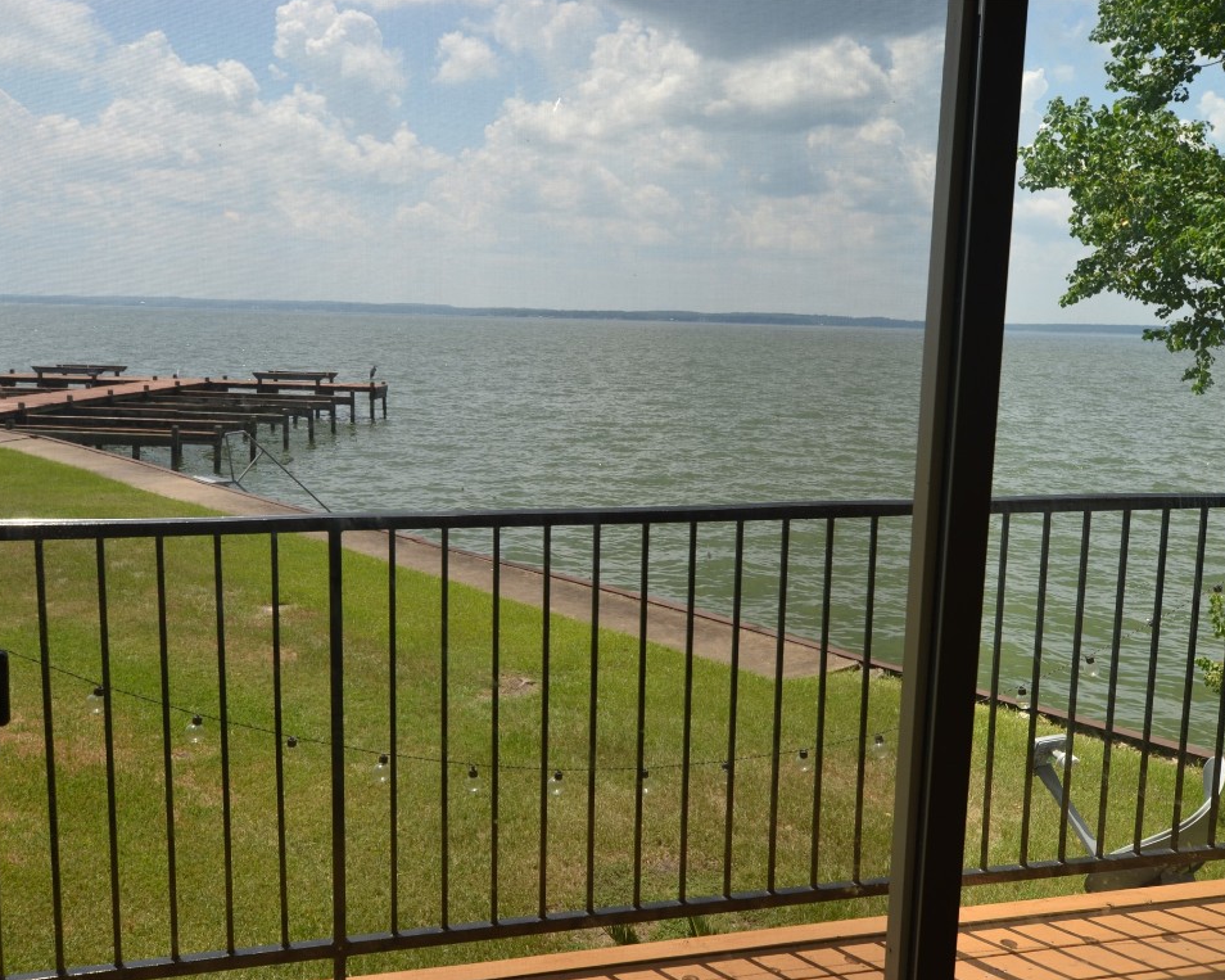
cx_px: 607
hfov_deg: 52.8
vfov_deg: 43.4
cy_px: 489
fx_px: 1233
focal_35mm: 34
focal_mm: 20
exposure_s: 1/200
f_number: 7.1
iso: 100
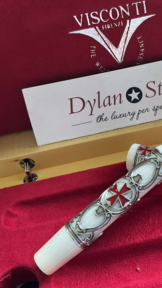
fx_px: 328
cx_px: 133
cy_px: 141
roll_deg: +9.4
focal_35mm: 43
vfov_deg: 47.4
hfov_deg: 27.1
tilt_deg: -44.3
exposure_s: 1/114
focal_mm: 3
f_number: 1.8
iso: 64
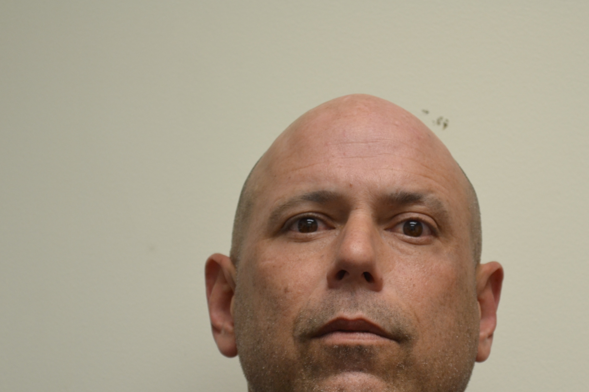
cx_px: 366
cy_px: 281
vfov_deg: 10.8
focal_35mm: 127
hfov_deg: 16.1
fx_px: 2074
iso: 400
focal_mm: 55
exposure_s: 1/20
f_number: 5.6
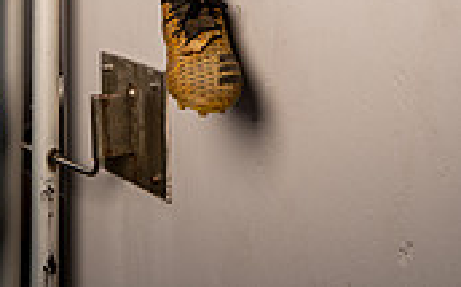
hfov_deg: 23.1
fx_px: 1104
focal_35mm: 88
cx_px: 67
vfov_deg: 12.7
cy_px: -314
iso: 125
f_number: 8
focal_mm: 33
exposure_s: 1/250
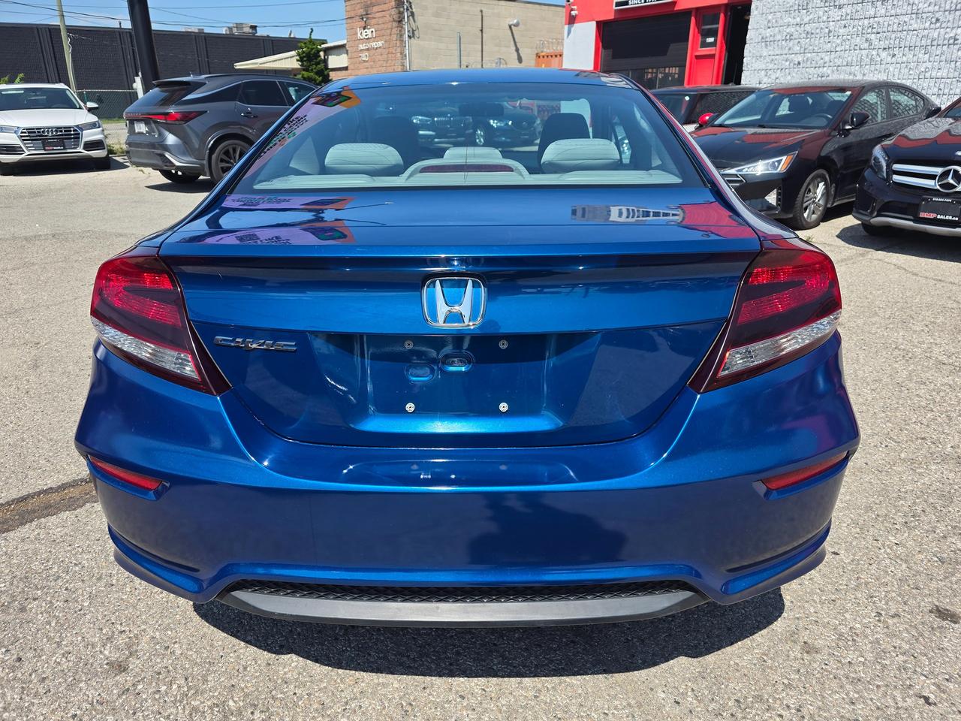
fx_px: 639
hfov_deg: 73.9
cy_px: 360
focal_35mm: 23
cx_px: 480
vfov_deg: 58.9
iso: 80
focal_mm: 6.3
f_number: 1.7
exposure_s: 1/4057
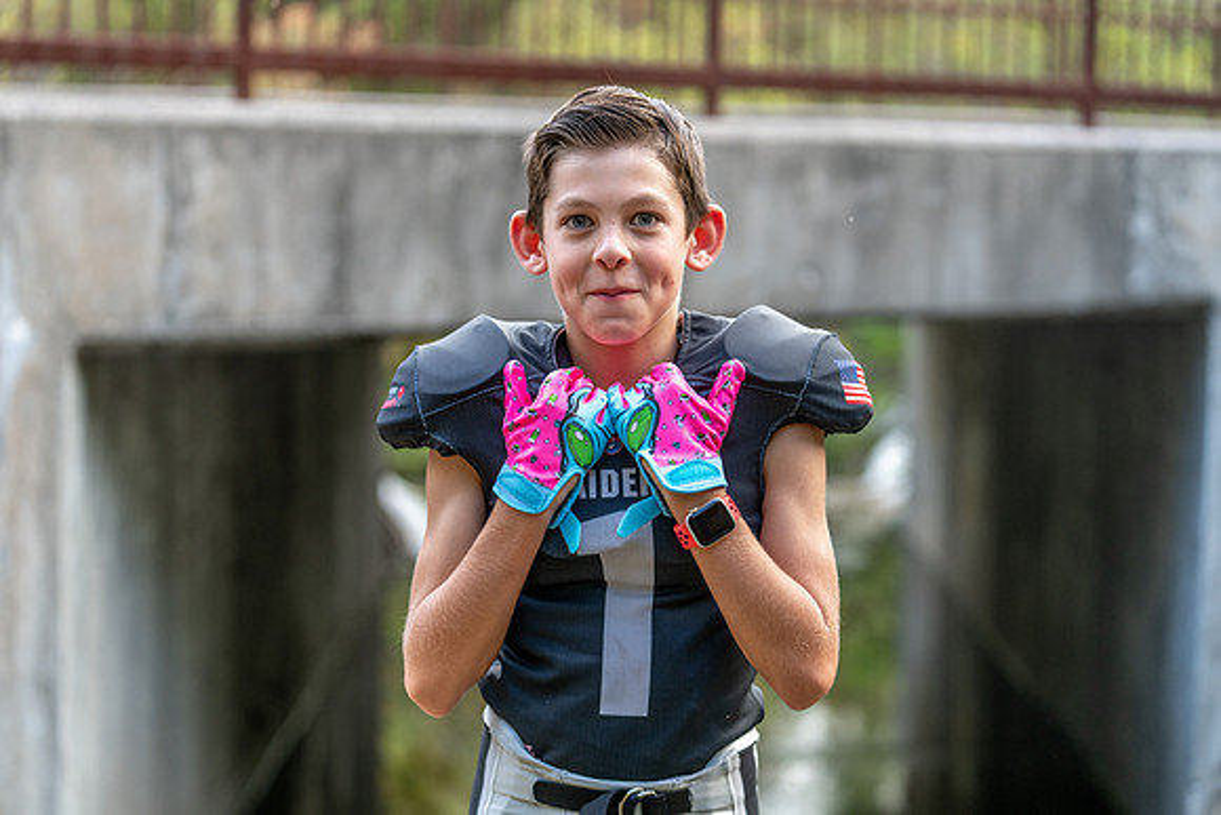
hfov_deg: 25.4
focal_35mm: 80
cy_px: 408
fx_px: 2714
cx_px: 610
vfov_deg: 17.1
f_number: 2.8
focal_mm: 80
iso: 500
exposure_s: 1/320
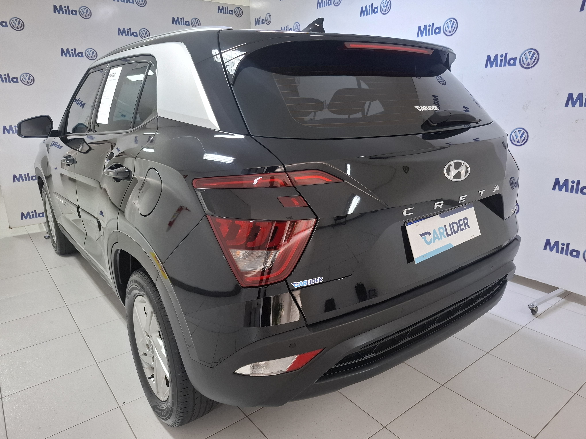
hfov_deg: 73.9
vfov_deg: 58.9
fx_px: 389
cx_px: 293
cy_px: 220
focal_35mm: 23
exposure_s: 1/40
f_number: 1.8
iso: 320
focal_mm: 5.54
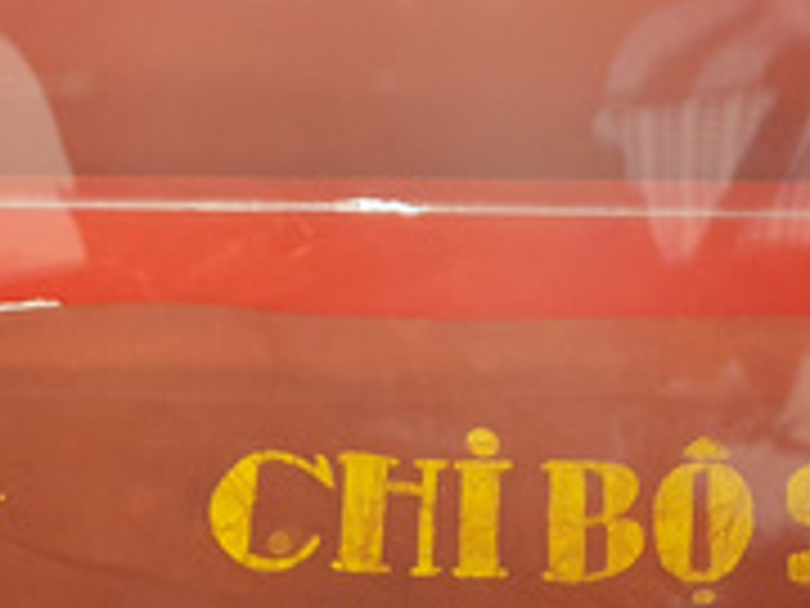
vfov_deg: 17.7
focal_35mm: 78
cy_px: 795
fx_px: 1825
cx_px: 639
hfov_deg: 24.6
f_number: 1.5
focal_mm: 4.32
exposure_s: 1/50
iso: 400
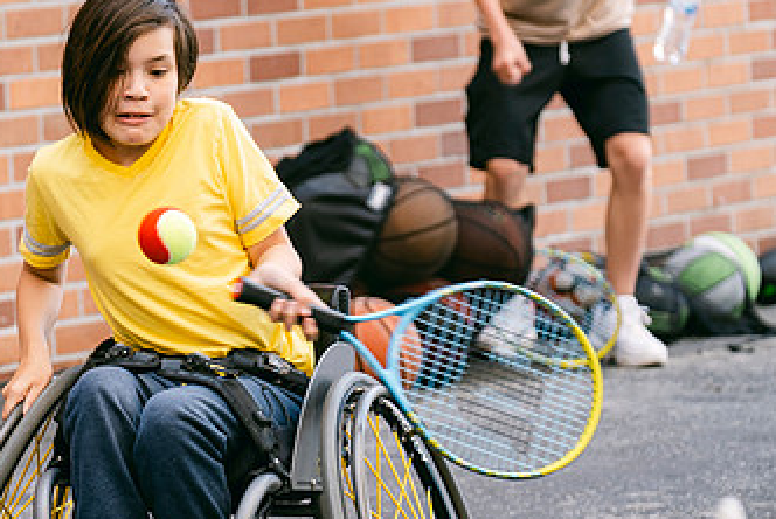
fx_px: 5070
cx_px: 202
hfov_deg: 8.7
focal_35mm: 235
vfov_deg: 5.9
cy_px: 349
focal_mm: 87.1
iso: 160
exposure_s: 1/160
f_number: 2.8
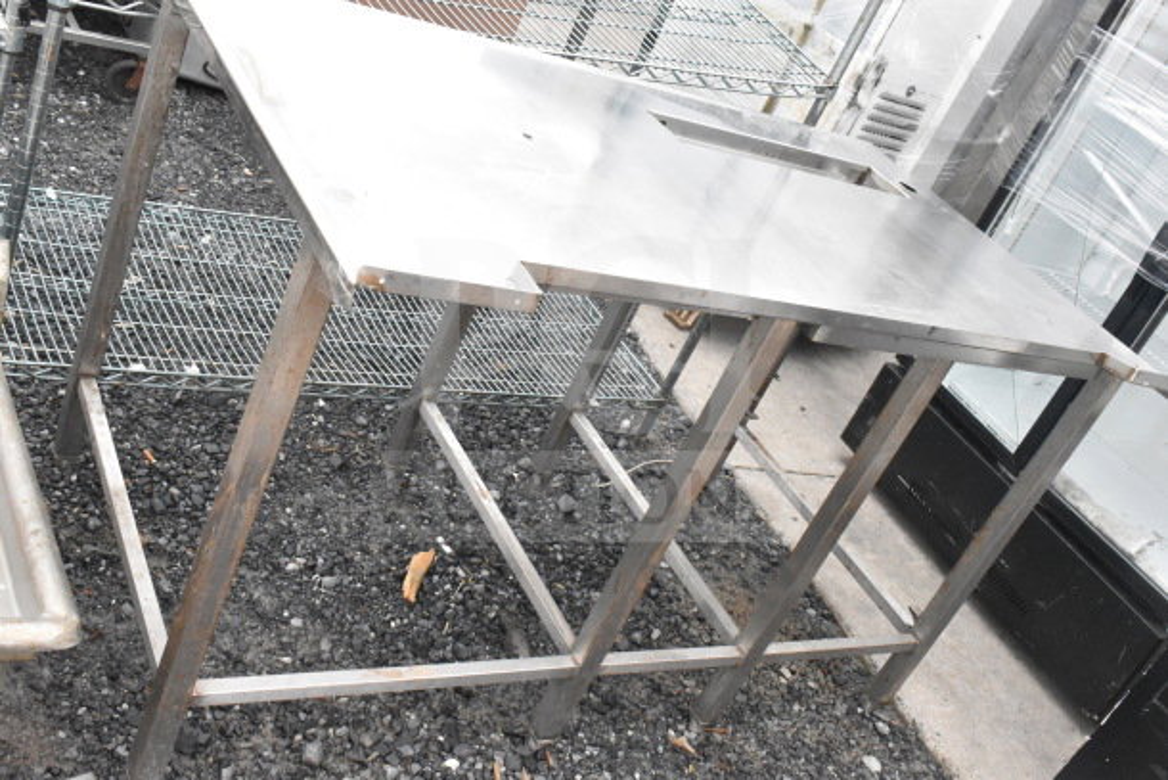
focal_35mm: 39
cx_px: 584
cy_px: 390
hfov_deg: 49.5
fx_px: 1266
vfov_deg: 34.2
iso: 6400
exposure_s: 1/800
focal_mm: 26
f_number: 14
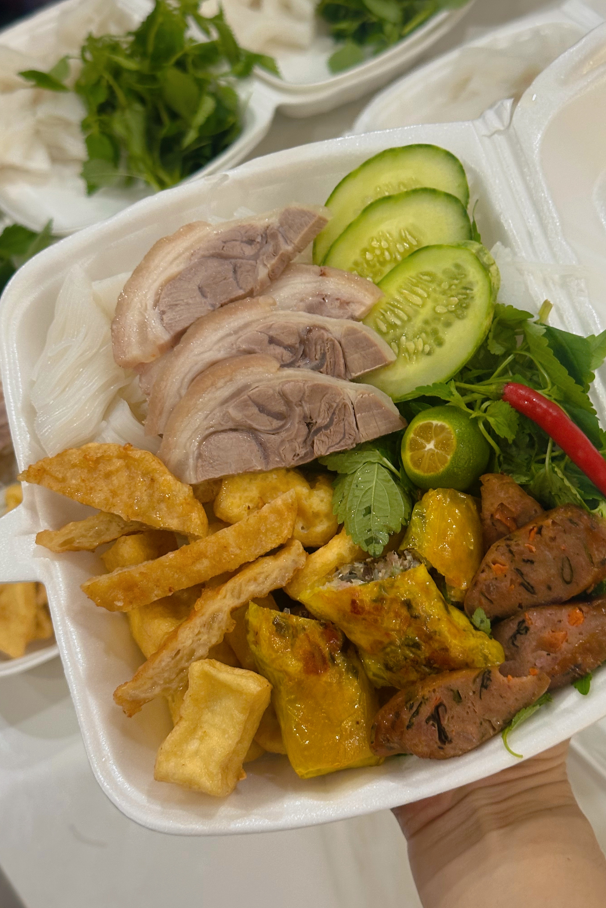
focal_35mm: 50
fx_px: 1262
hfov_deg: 27.0
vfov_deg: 39.6
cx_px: 339
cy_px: 454
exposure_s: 1/50
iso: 200
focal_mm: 6.86
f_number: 1.78
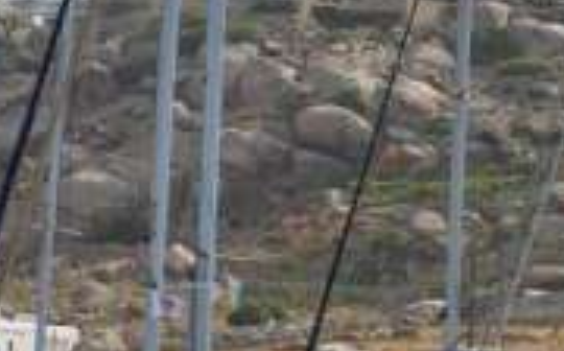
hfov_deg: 9.4
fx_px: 3347
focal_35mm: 218
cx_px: 758
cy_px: 367
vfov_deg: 6.0
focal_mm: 48
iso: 100
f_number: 7.1
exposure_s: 1/160
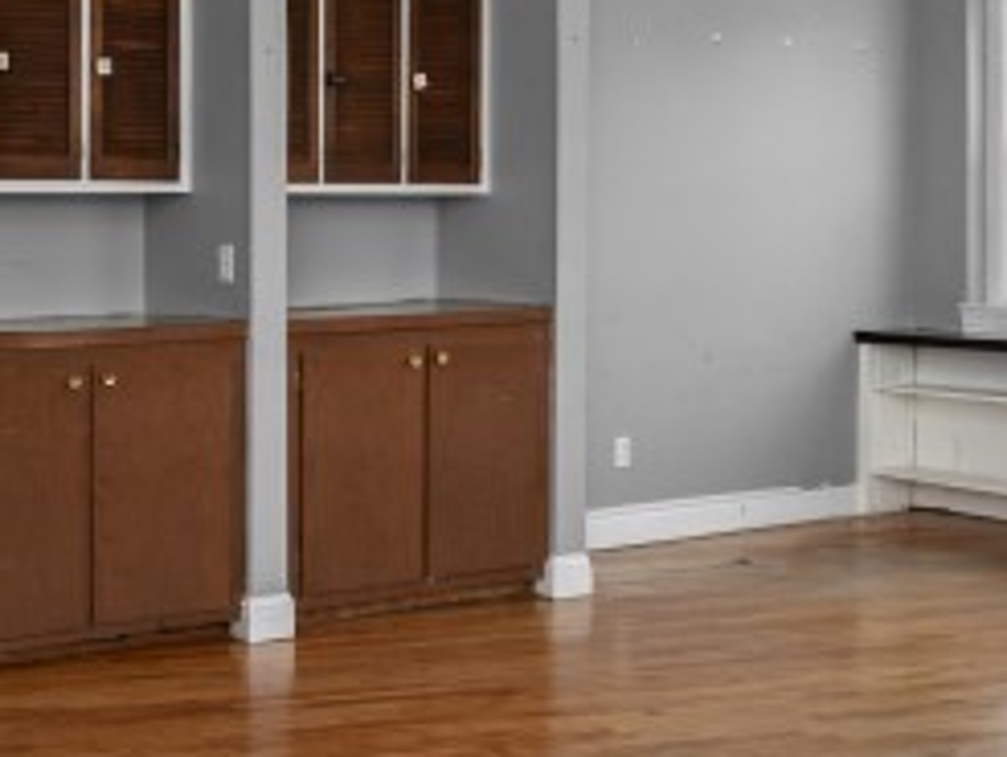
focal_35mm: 63
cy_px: 241
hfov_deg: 30.5
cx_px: 332
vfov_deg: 23.2
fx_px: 1834
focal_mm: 14
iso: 400
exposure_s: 1/200
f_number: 5.6
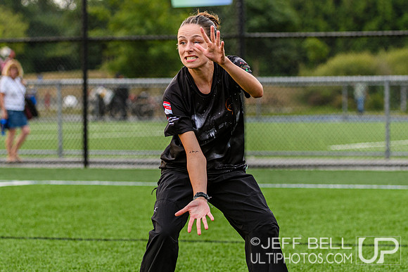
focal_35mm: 193
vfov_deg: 7.1
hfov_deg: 10.7
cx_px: 204
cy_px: 94
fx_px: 2185
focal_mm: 98
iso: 250
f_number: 3.2
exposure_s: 1/1250
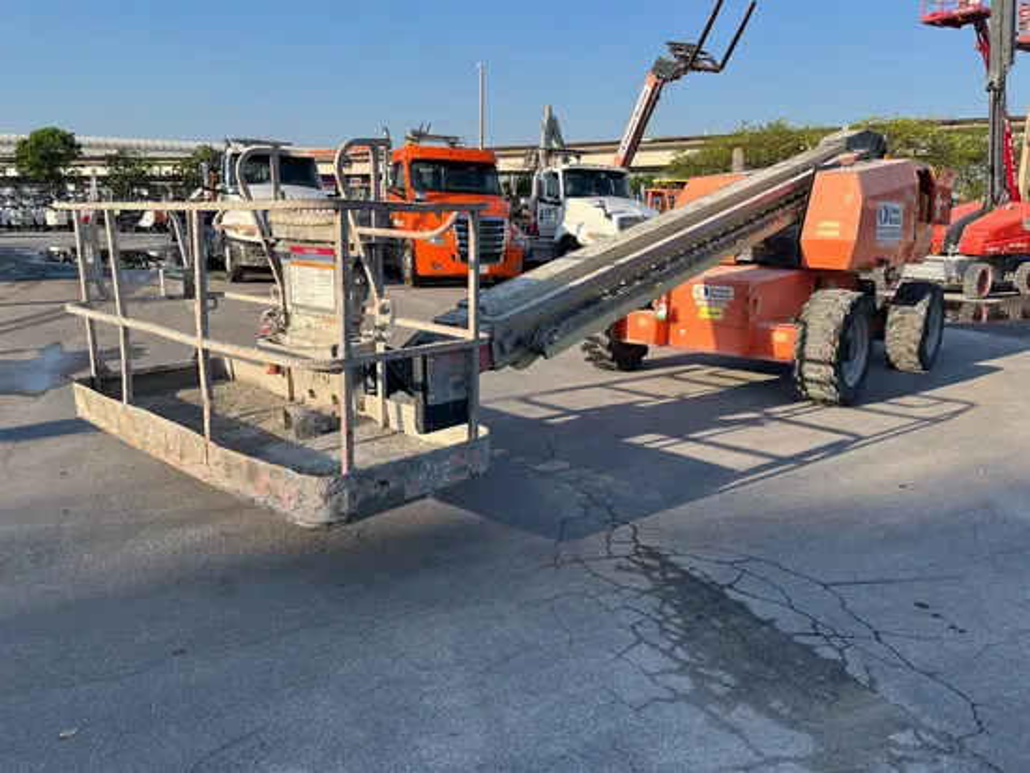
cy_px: 386
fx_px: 774
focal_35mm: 26
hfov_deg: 67.3
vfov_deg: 53.1
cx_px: 515
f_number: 1.6
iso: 50
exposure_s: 1/1776
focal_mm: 5.1
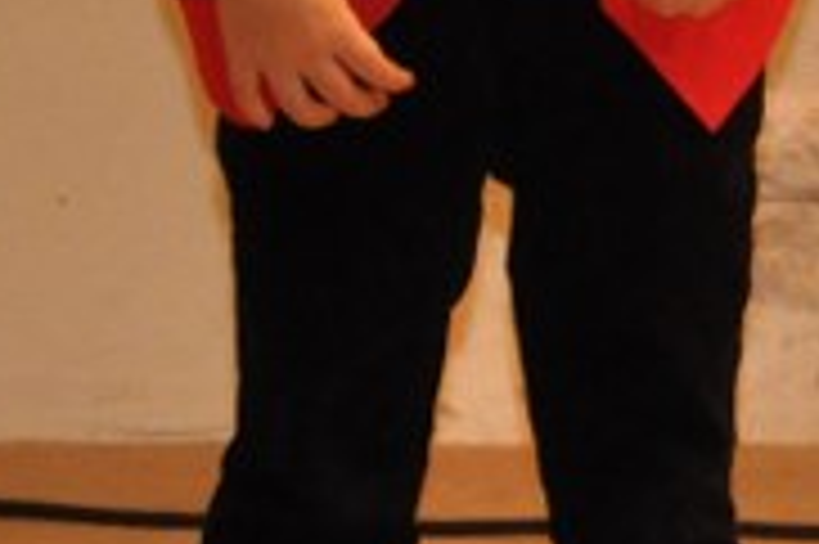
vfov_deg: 1.5
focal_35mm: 885
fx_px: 20111
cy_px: -737
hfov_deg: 2.3
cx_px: 1809
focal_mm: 105
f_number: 5.6
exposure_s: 1/60
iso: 1600
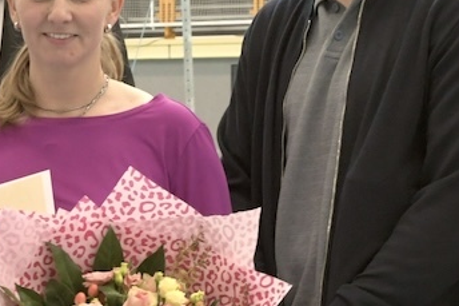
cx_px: 25
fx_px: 1848
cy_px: 149
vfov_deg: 9.5
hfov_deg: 14.0
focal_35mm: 145
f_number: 6.3
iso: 1600
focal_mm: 26
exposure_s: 1/100
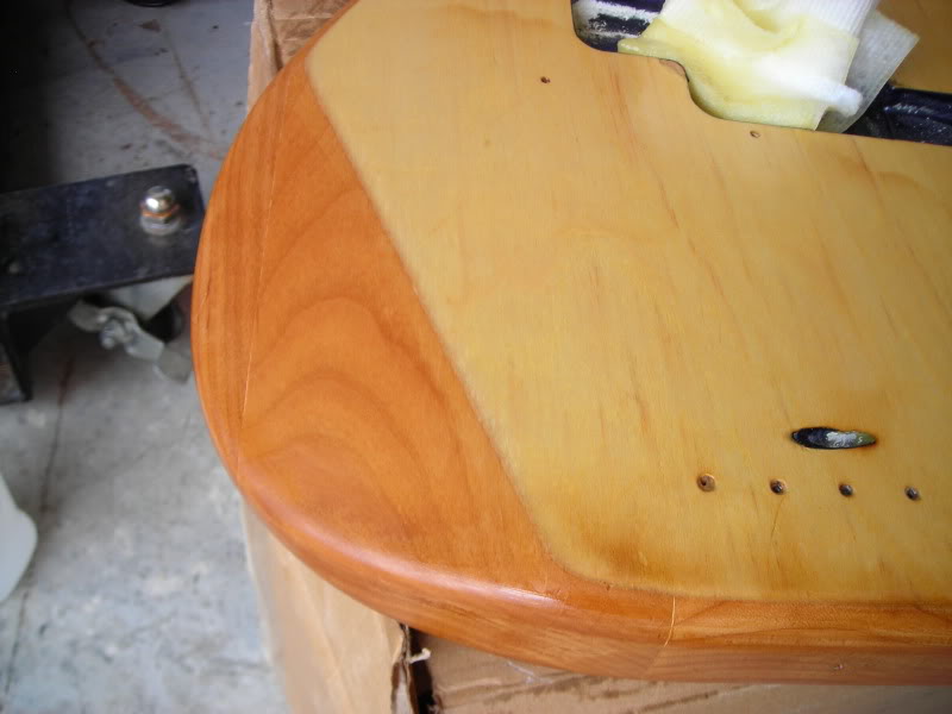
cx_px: 476
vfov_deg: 37.7
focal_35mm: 38
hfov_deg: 49.0
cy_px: 357
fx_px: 1045
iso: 50
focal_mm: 6.3
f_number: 3.2
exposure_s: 1/19.3
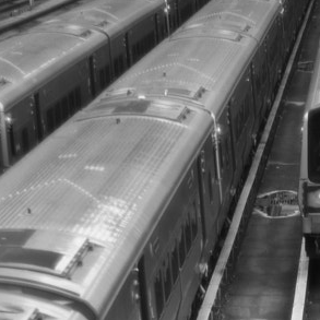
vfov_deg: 7.4
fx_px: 2426
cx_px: 363
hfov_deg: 7.5
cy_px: 517
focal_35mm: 232
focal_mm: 50
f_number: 1.4
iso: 100
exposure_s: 1/2500
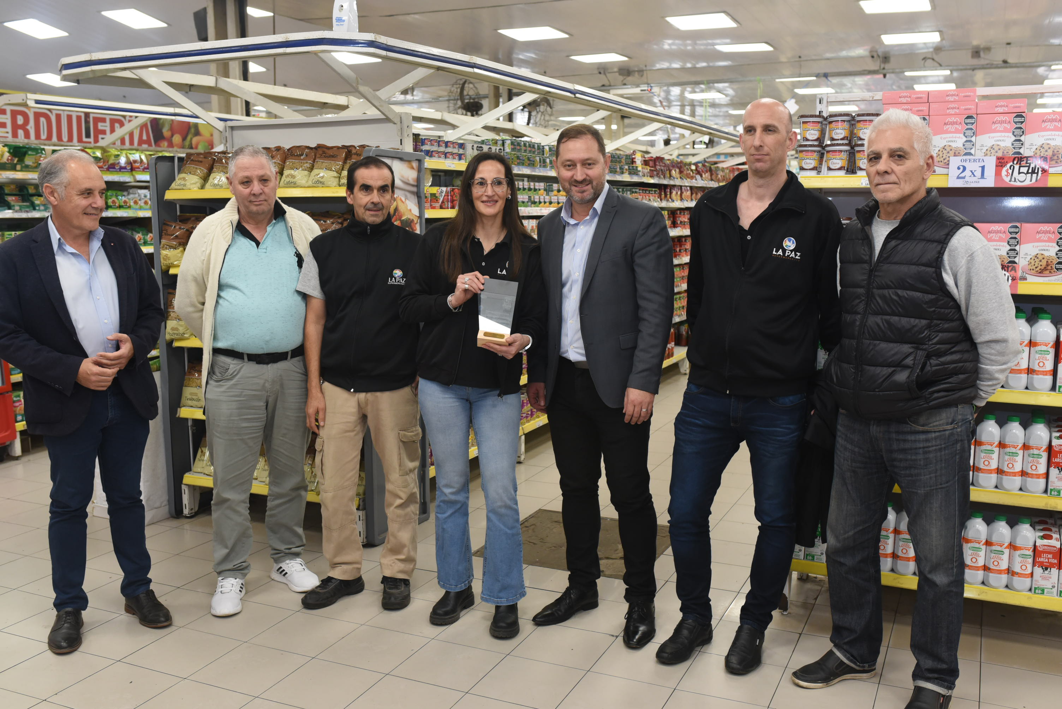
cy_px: 354
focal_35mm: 35
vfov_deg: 37.9
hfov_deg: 54.4
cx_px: 531
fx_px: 1033
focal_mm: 35
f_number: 5
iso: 1600
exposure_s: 1/160
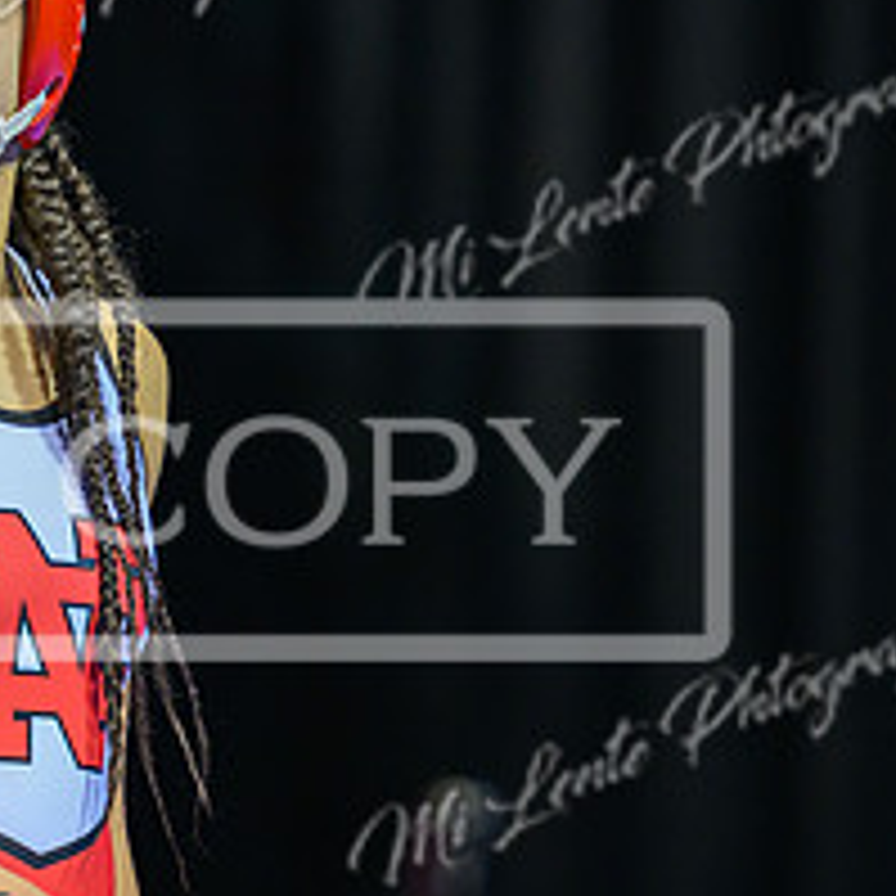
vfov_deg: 3.5
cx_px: -17
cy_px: 349
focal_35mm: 504
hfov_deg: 3.5
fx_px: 14759
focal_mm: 160
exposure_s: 1/800
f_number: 2.8
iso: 2500
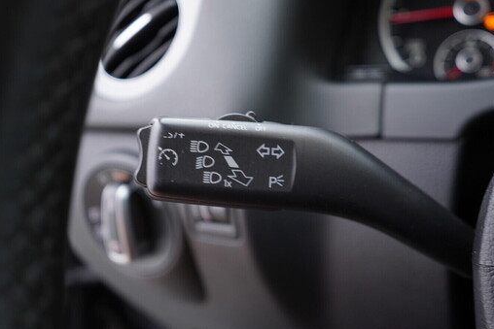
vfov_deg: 34.2
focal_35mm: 39
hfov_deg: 49.5
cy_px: 162
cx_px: 265
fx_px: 535
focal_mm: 24
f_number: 2.8
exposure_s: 1/40
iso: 250
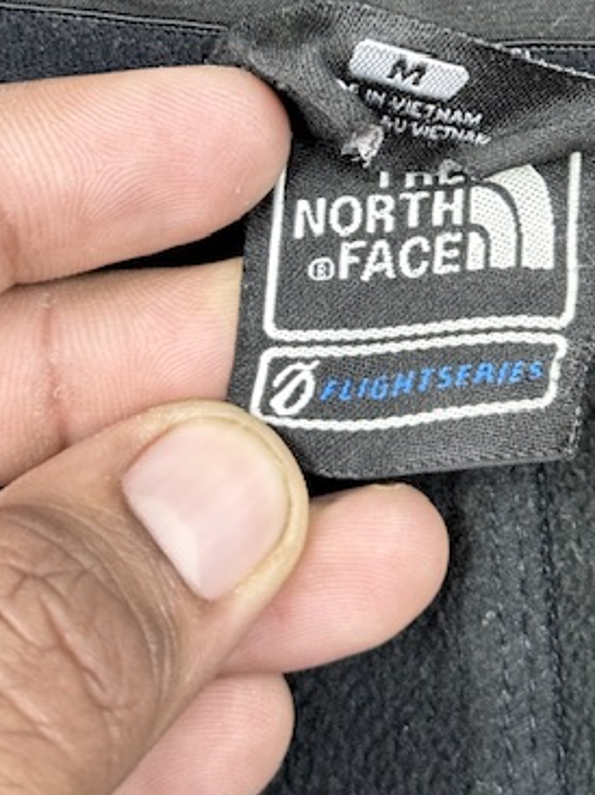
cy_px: 143
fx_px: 1927
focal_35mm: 84
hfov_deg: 17.4
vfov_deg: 22.9
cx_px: 447
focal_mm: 6.76
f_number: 1.78
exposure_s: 1/50
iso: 100
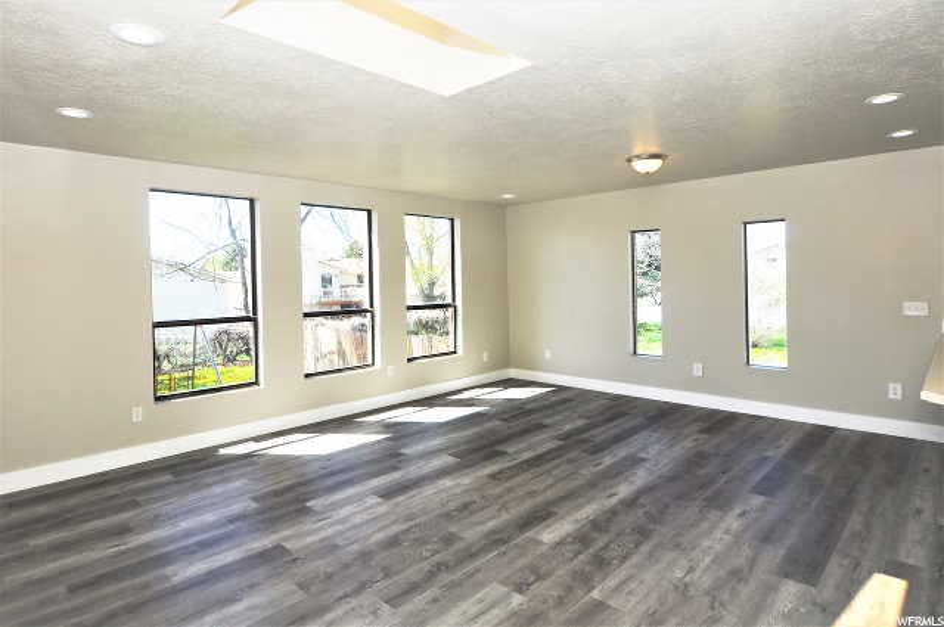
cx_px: 472
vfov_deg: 67.2
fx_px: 471
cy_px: 314
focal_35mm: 18
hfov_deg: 90.1
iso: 200
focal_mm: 12
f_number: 8
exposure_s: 1/200
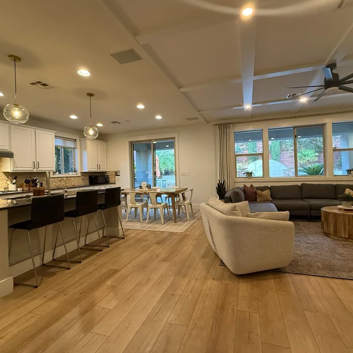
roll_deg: +2.1
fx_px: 196
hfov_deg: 83.9
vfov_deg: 84.0
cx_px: 187
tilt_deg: +0.8
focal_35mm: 17
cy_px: 173
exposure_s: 1/120
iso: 400
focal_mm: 2.22
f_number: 2.2
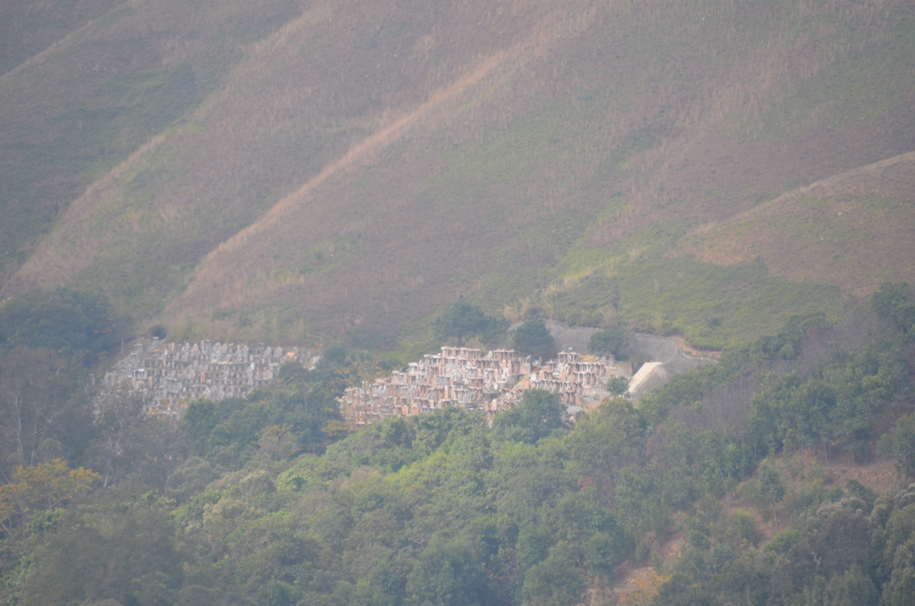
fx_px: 11413
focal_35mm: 450
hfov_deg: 4.6
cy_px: 303
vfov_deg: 3.0
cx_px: 458
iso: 200
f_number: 5.6
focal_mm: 300
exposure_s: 1/500
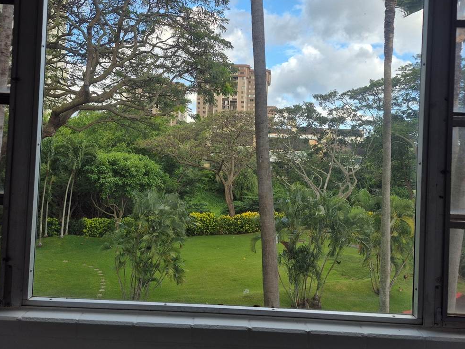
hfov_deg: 60.0
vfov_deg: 46.5
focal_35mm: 30
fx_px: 403
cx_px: 230
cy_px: 139
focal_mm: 5.4
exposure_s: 1/536
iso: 25
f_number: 1.8
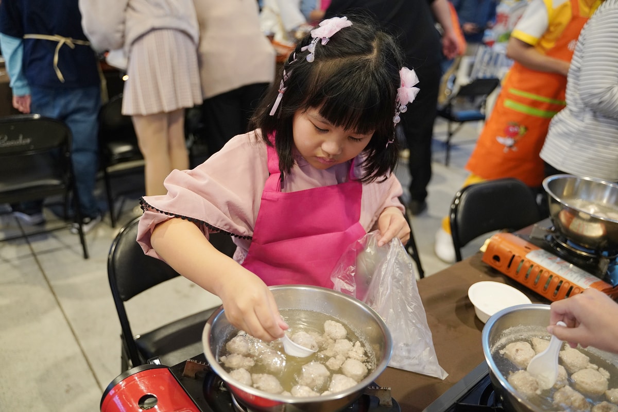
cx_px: 309
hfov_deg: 65.5
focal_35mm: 28
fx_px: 481
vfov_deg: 46.4
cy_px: 206
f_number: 2.8
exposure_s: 1/160
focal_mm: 28
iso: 2000
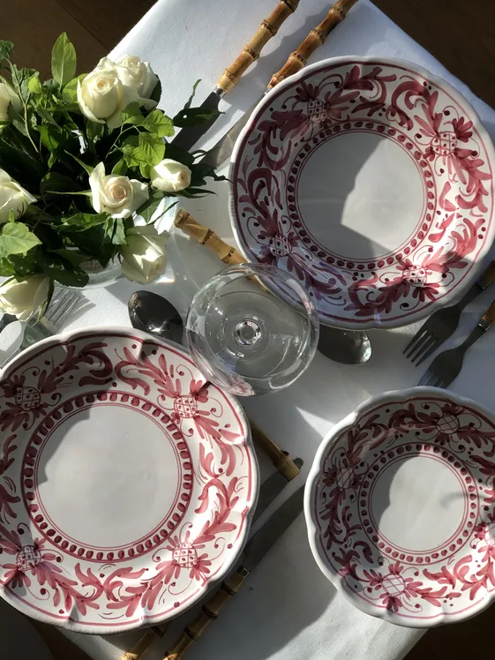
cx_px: 237
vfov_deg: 31.7
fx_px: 1163
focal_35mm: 61
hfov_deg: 24.0
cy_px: 342
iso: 40
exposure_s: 1/120
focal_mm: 6.6
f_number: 2.8
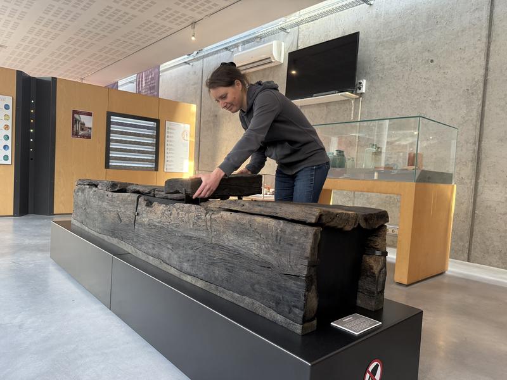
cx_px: 254
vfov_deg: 56.8
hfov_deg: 71.6
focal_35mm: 24
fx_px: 352
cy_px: 190
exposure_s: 1/100
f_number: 1.78
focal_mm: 6.76
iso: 250
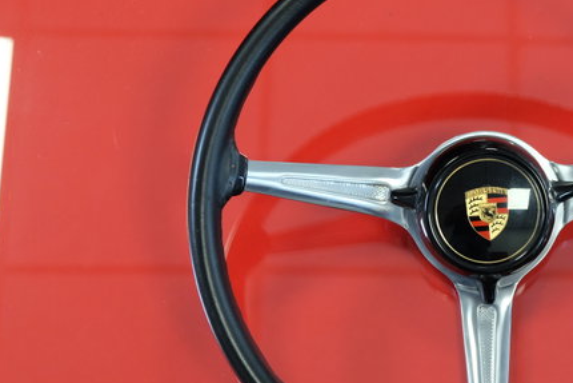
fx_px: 1592
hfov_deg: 20.0
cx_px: 506
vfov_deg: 13.7
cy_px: 179
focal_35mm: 100
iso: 800
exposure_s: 1/26
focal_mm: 37.4
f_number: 3.6
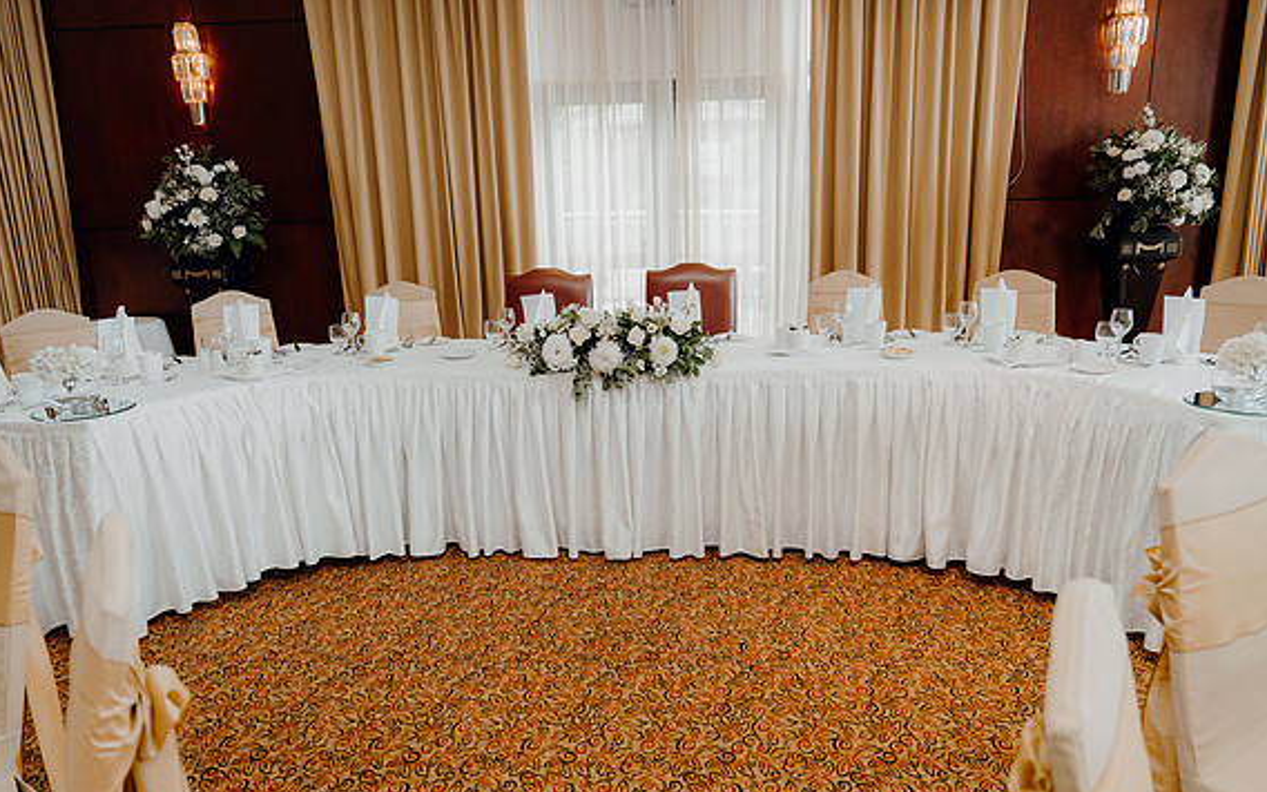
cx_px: 634
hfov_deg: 72.5
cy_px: 409
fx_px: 863
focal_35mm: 25
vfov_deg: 49.3
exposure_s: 1/200
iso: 640
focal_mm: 24
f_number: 2.8
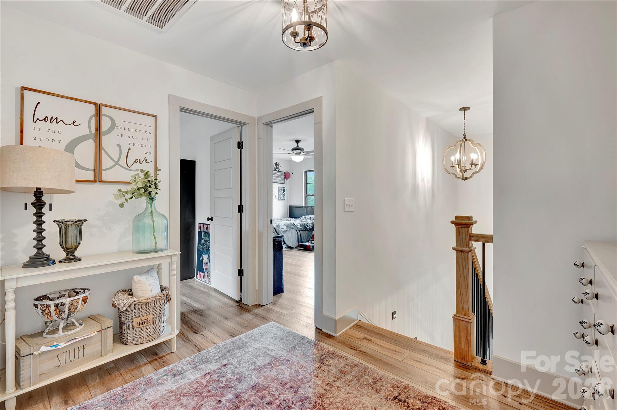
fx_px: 265
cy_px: 205
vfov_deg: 75.4
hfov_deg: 98.6
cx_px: 308
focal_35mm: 16
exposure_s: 1.3
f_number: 9
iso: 100
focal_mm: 15.5
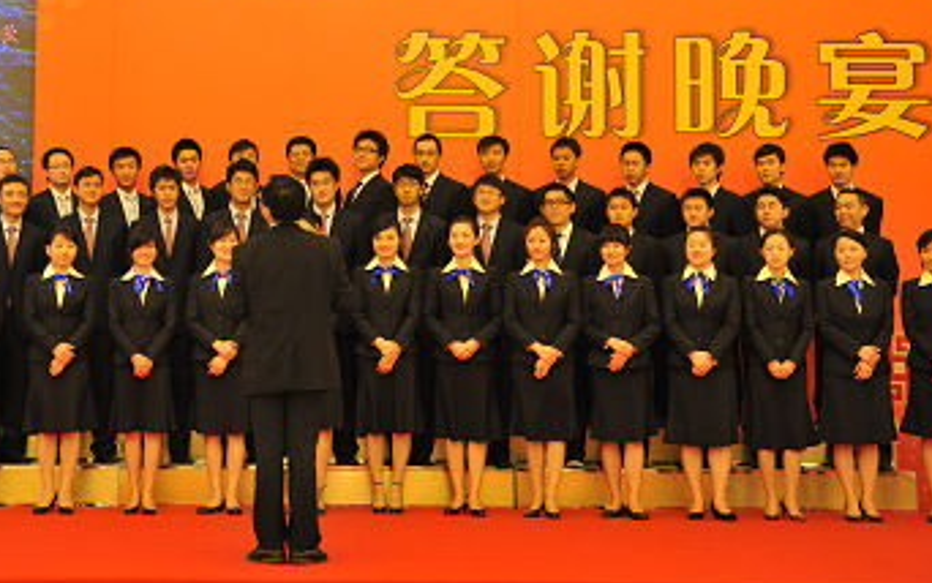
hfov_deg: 25.1
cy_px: 157
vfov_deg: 15.9
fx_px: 2083
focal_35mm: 82
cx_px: 311
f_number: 4.5
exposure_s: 1/80
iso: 1600
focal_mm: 55
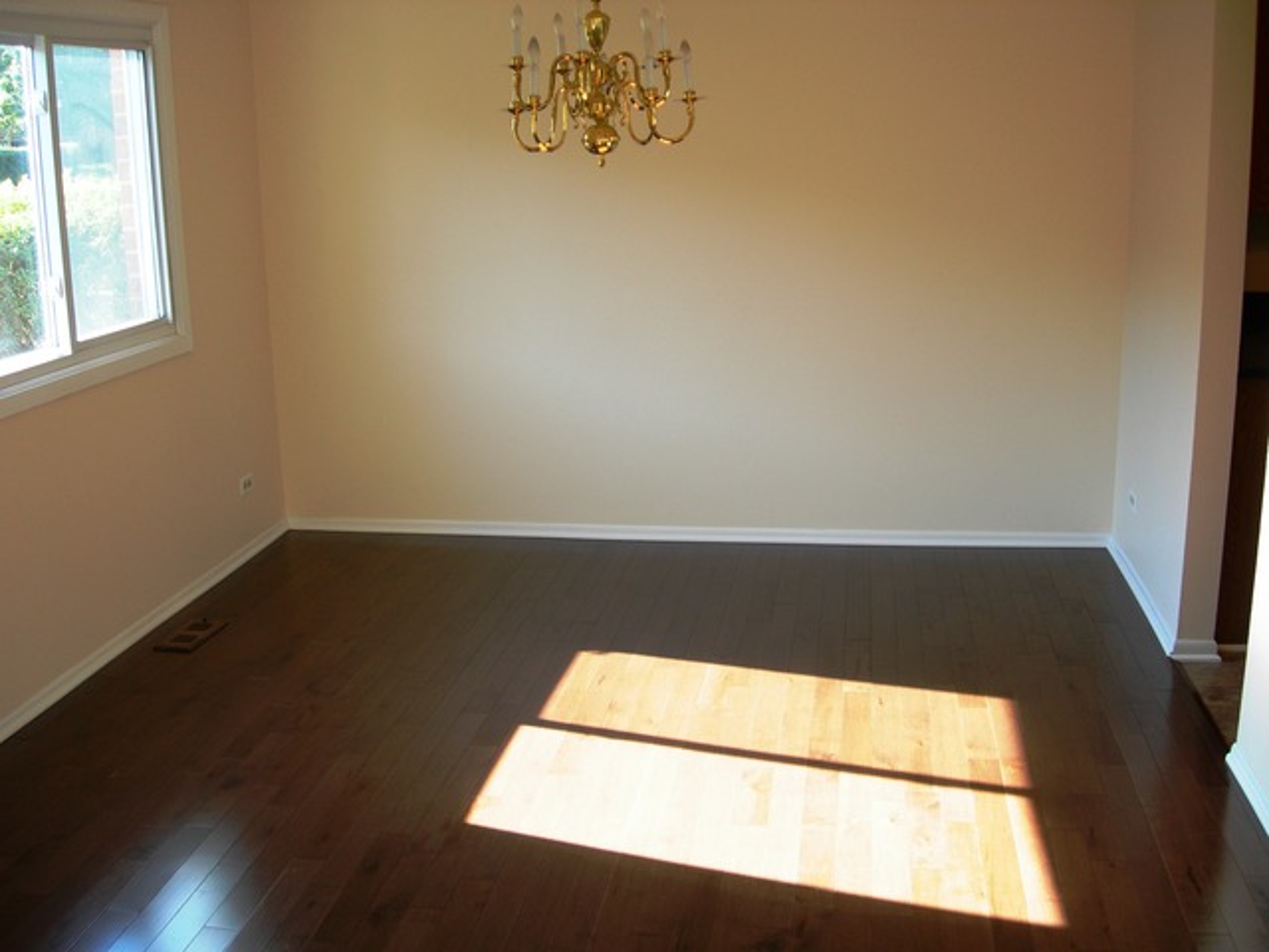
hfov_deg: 49.0
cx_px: 634
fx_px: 1393
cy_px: 476
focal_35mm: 38
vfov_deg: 37.7
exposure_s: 1/48.1
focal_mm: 7.8
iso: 50
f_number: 2.8
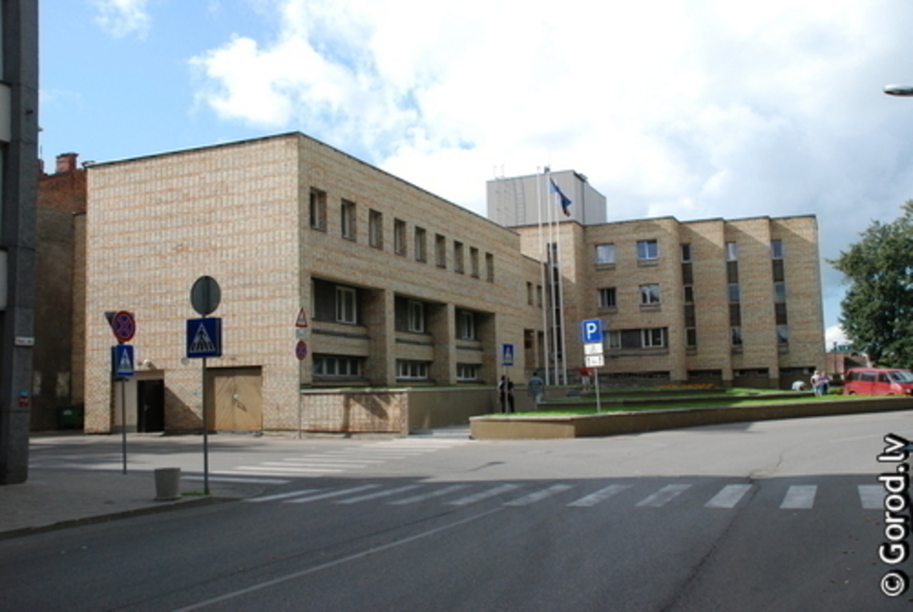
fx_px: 838
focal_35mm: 33
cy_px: 306
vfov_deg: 40.1
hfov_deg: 57.1
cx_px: 456
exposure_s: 1/1500
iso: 640
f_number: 6.7
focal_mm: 22
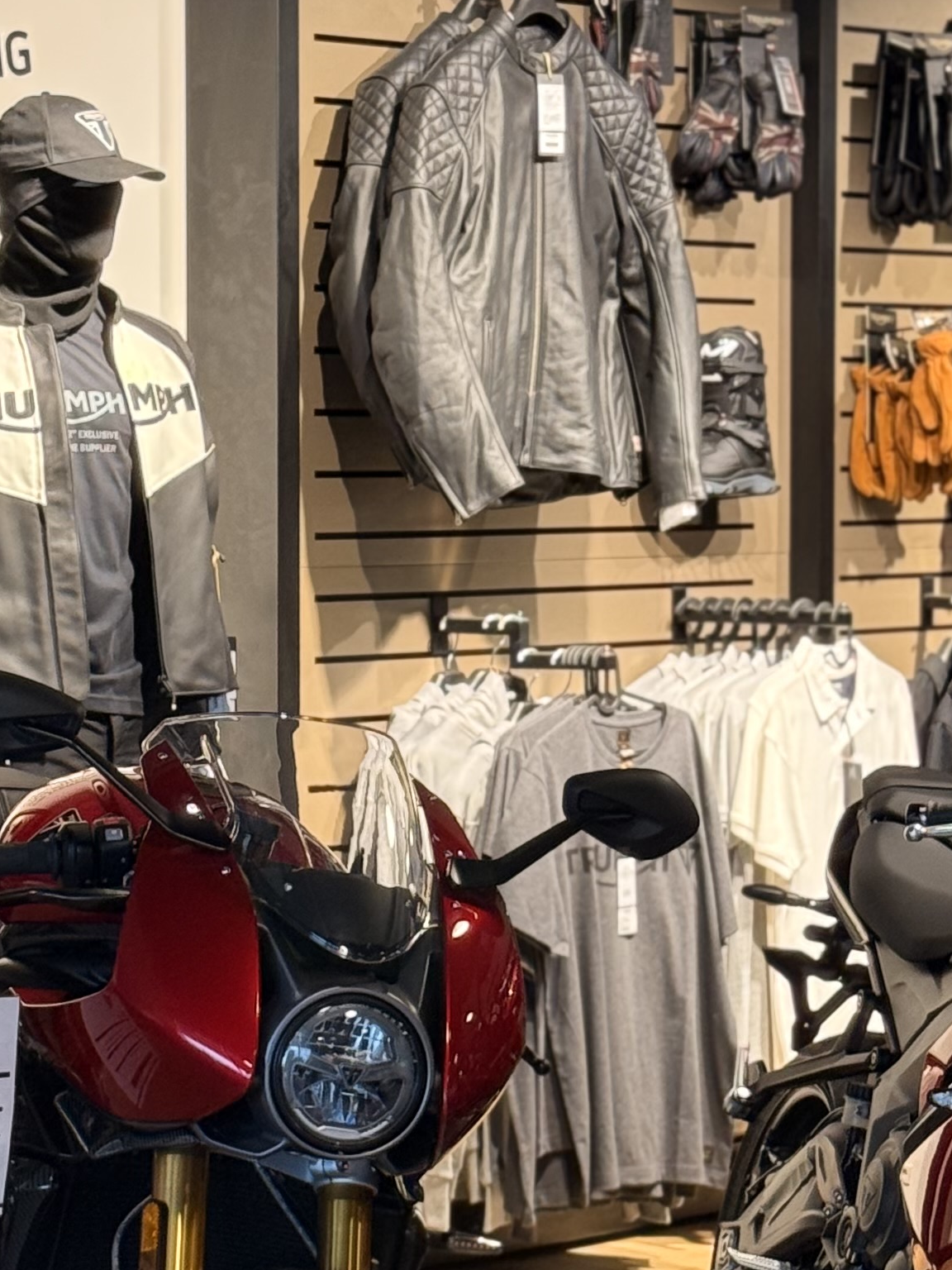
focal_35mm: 126
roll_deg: +0.0
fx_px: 4620
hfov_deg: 11.7
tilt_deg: -2.3
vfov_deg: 15.6
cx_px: 213
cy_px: 652
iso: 125
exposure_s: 1/50
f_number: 1.78
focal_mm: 6.76
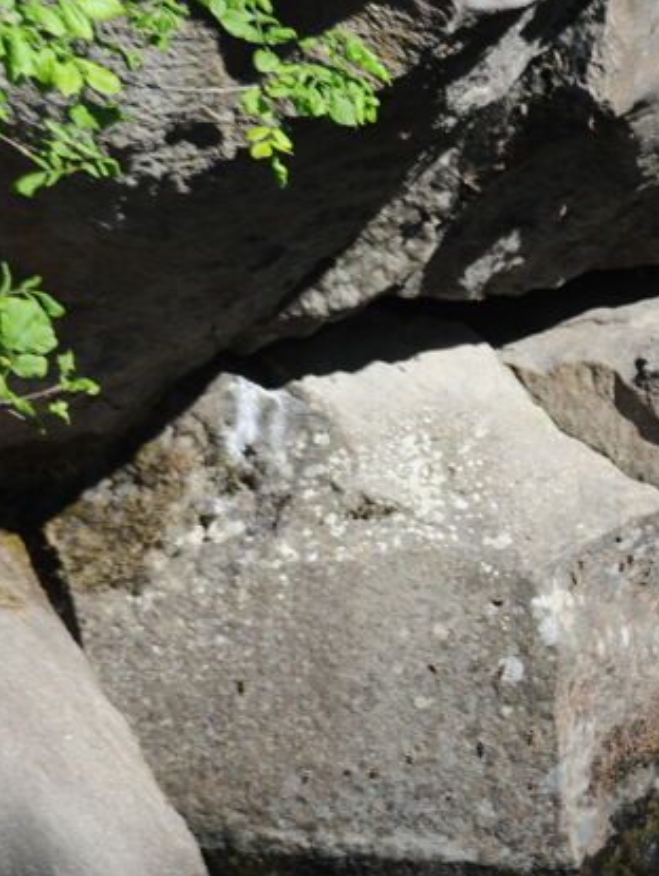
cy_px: 549
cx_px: 769
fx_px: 14066
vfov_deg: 3.6
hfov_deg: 2.7
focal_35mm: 555
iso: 200
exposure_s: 1/200
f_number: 9
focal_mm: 300
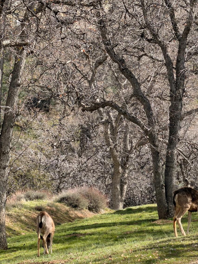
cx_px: 119
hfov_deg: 5.6
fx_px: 2013
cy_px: 156
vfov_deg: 7.5
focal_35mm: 264
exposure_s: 1/639
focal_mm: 16.89
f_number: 2.8
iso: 40
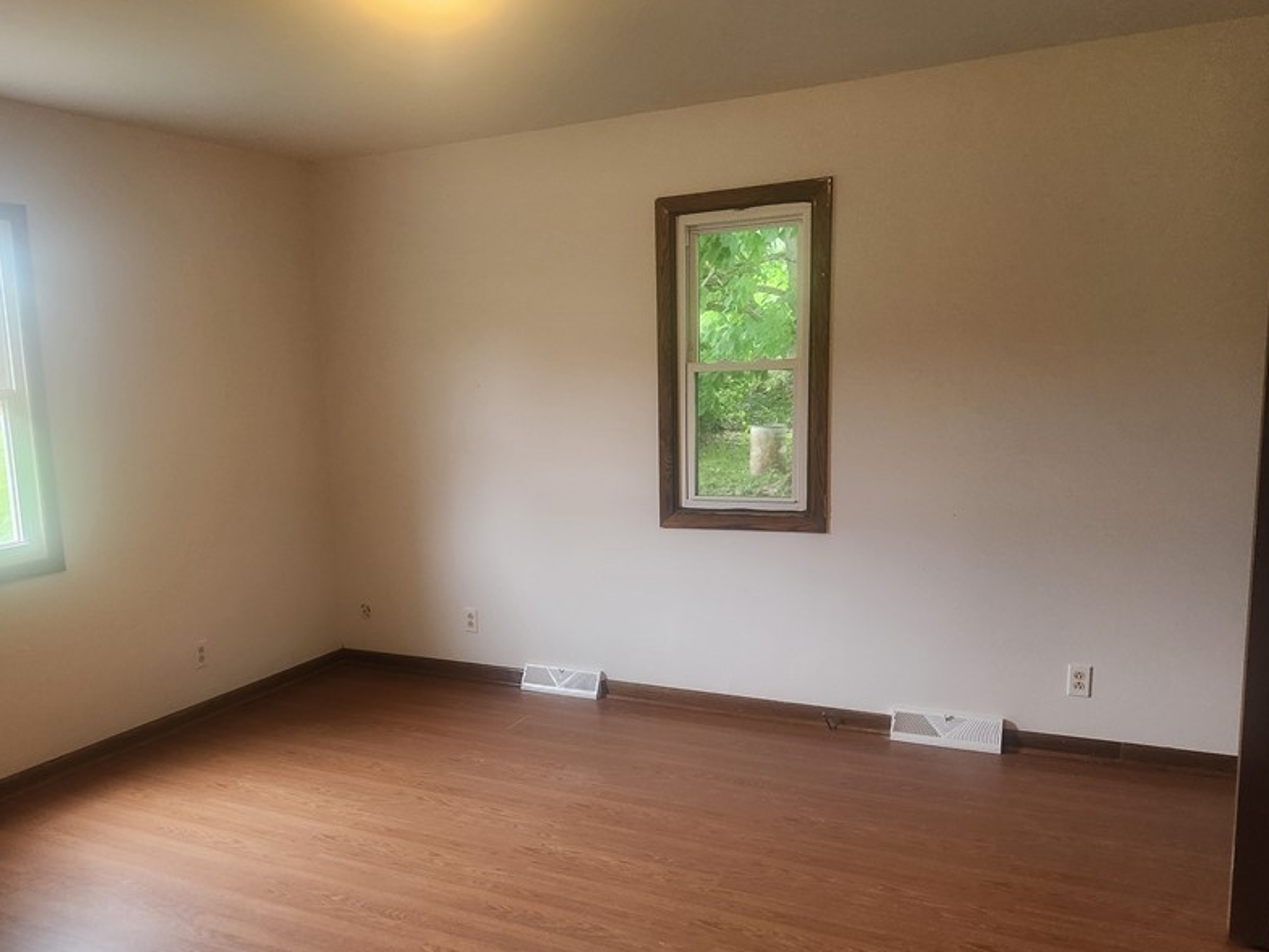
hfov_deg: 59.4
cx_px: 501
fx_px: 1100
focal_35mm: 30
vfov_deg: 46.5
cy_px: 571
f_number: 1.8
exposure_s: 1/180
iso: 250
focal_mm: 5.4
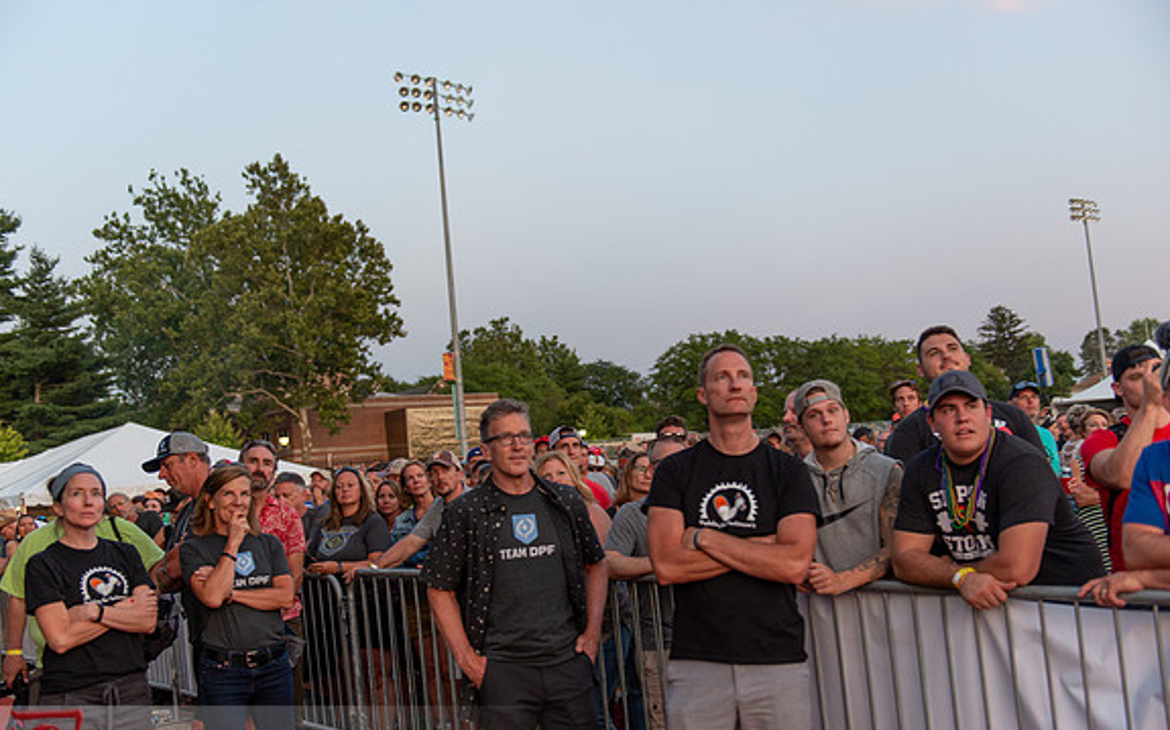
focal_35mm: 36
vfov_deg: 35.3
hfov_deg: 54.0
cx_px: 584
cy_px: 391
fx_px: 1148
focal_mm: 35
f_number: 2.8
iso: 800
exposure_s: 1/100
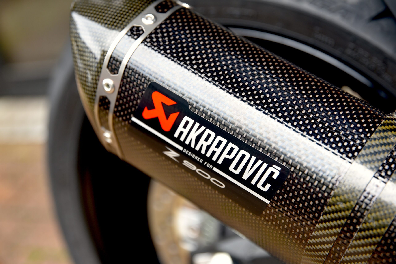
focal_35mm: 70
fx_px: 770
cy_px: 132
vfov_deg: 19.5
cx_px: 198
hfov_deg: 28.8
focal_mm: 70
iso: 200
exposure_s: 1/60
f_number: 4
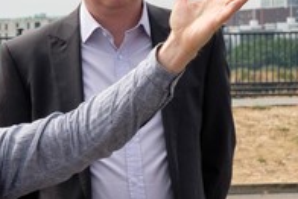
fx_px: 1889
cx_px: -103
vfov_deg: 6.0
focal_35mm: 228
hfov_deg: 8.9
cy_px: 148
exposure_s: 1/500
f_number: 9
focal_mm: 42.7
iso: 400
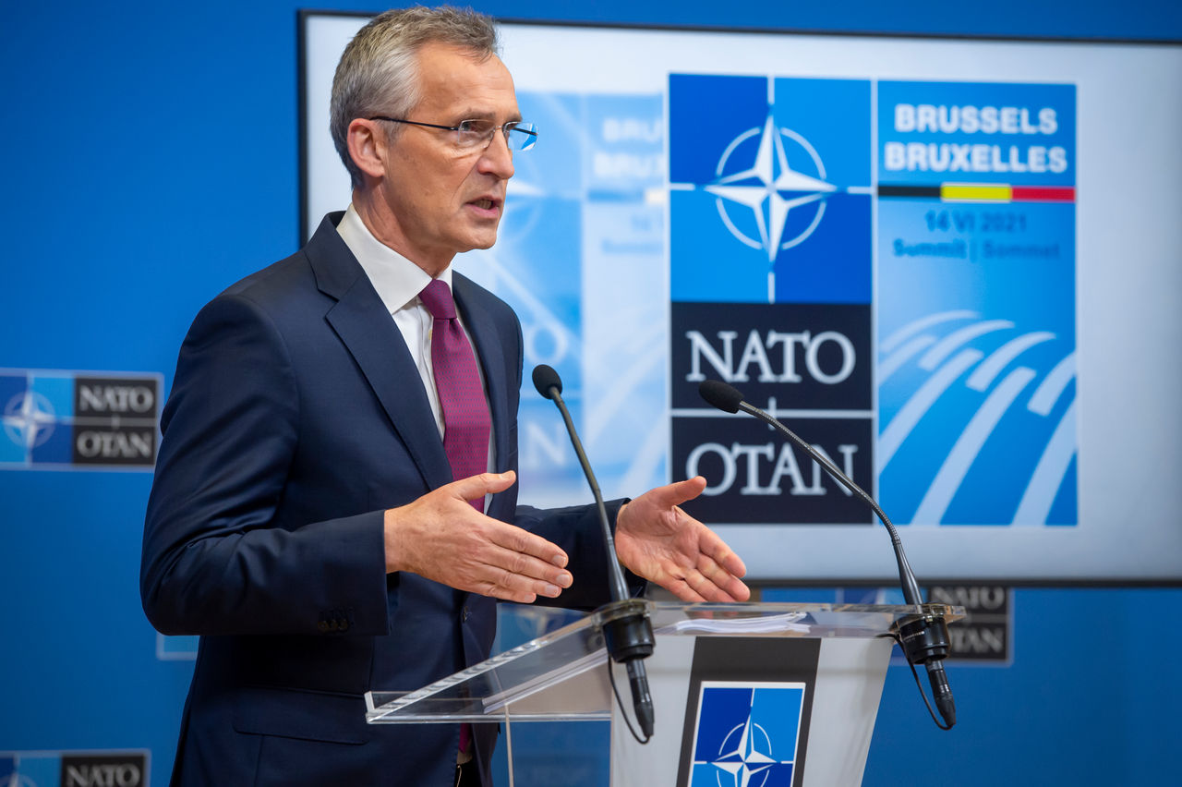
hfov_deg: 12.1
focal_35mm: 170
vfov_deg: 8.1
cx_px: 591
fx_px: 5579
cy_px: 394
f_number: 5
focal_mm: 170
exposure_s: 1/250
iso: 3200
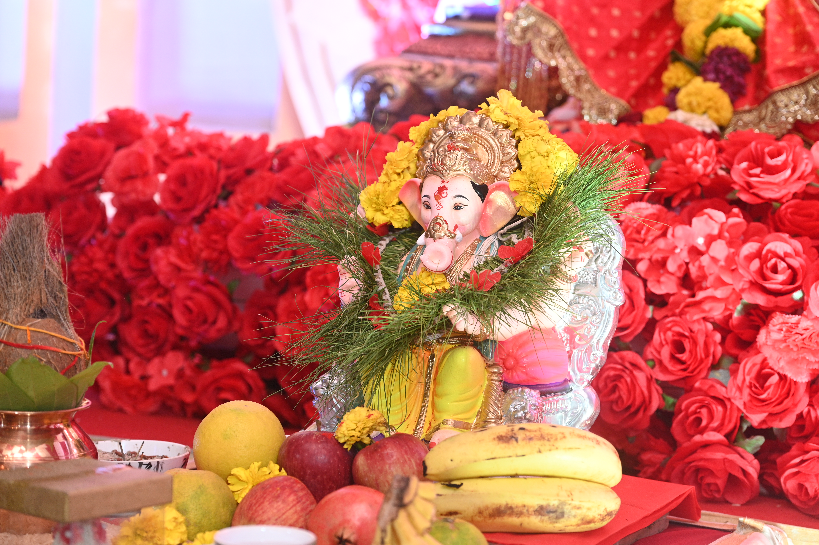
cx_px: 410
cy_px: 272
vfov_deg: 16.1
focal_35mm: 85
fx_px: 1932
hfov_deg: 23.9
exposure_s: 1/60
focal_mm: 85
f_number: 4
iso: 720
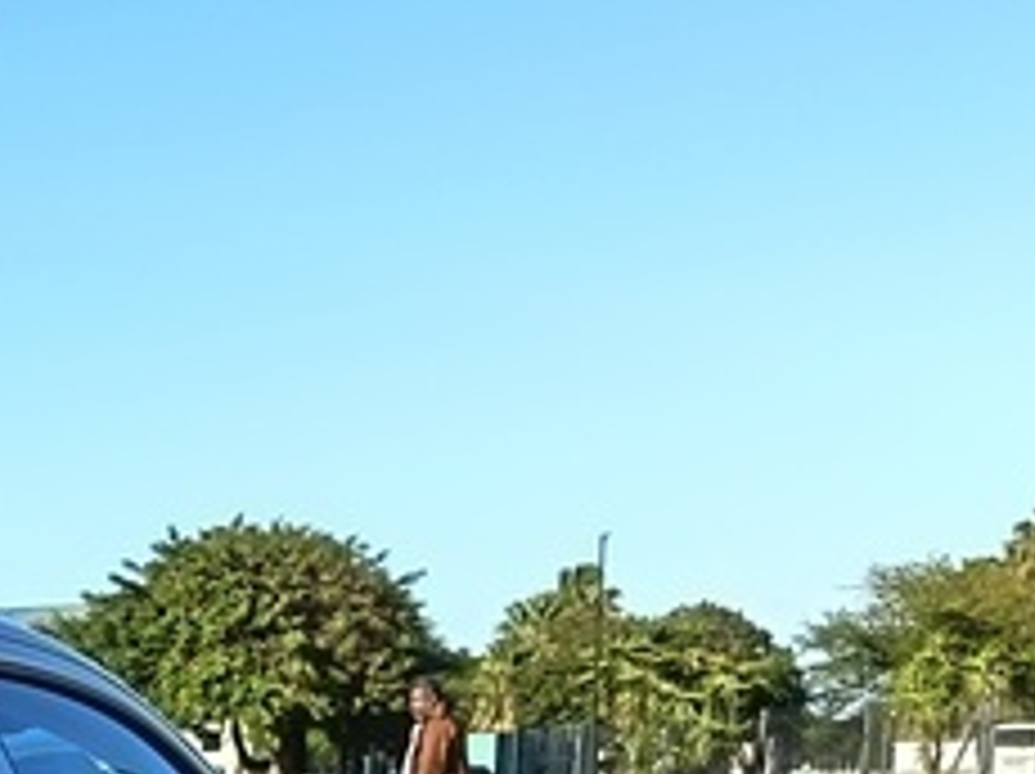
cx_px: -680
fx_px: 3196
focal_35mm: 107
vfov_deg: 12.4
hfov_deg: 16.2
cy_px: 1472
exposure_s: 1/563
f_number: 1.75
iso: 100
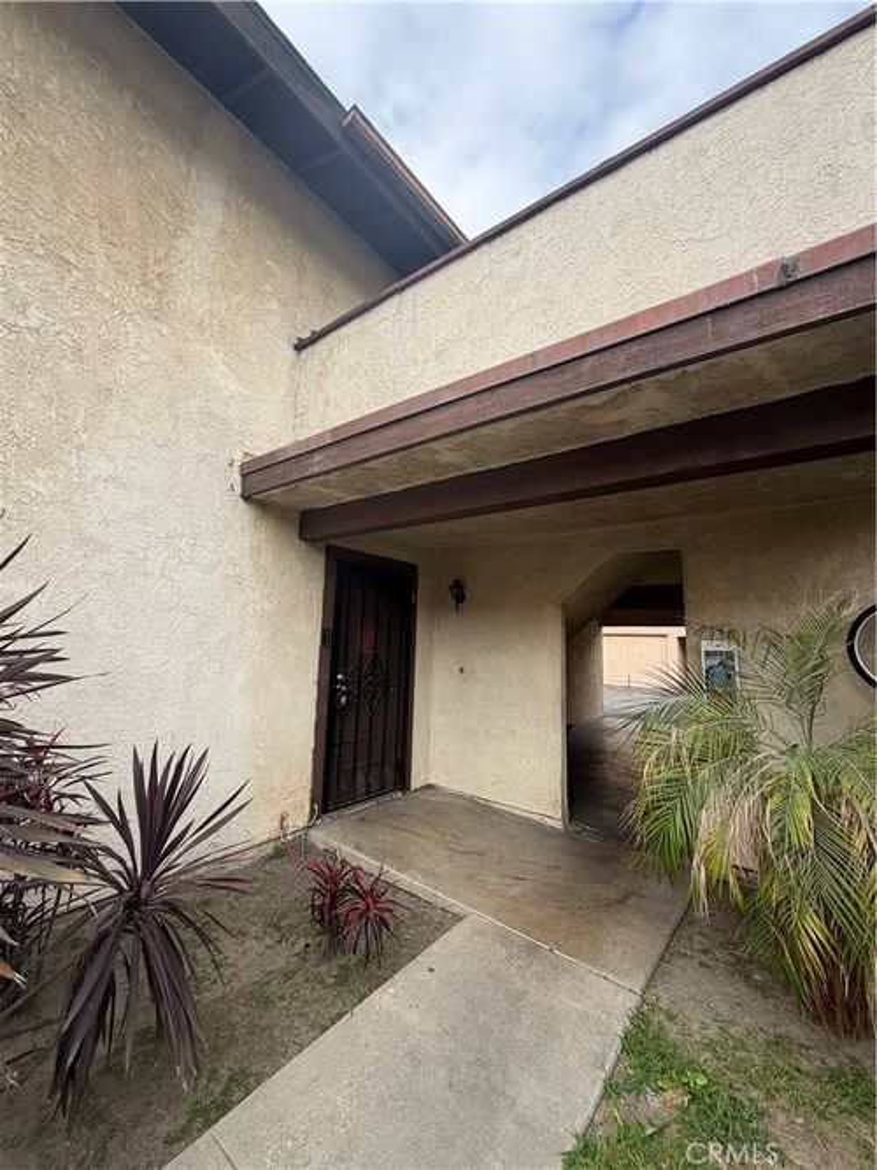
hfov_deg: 85.7
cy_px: 585
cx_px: 438
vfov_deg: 102.1
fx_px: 473
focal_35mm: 14
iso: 40
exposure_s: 1/770
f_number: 2.2
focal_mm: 2.22
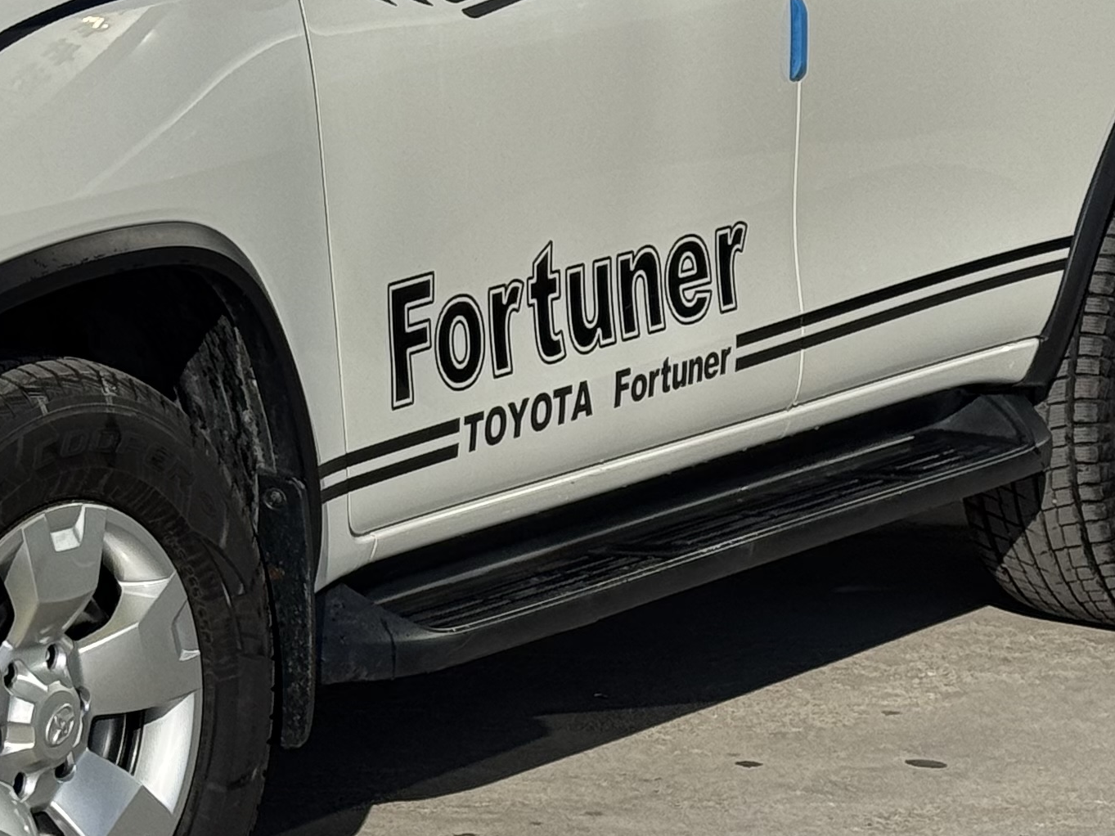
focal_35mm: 142
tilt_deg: -3.0
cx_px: -74
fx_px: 4573
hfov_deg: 13.6
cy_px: -78
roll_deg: -0.8
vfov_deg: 10.3
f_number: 1.78
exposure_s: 1/10526
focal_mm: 6.76
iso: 64
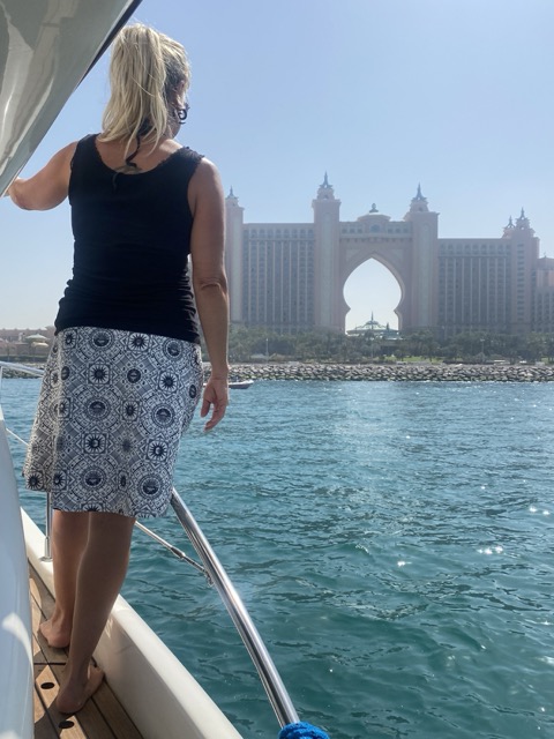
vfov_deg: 67.3
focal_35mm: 26
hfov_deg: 53.1
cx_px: 277
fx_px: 555
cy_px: 370
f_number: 1.8
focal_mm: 4.25
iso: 32
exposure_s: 1/5025
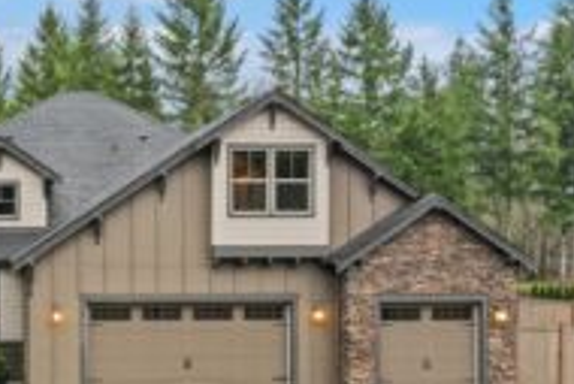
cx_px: 30
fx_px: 941
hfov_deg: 31.9
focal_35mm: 59
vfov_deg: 22.9
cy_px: 262
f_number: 6.3
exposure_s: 1/15
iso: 100
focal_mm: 10.26
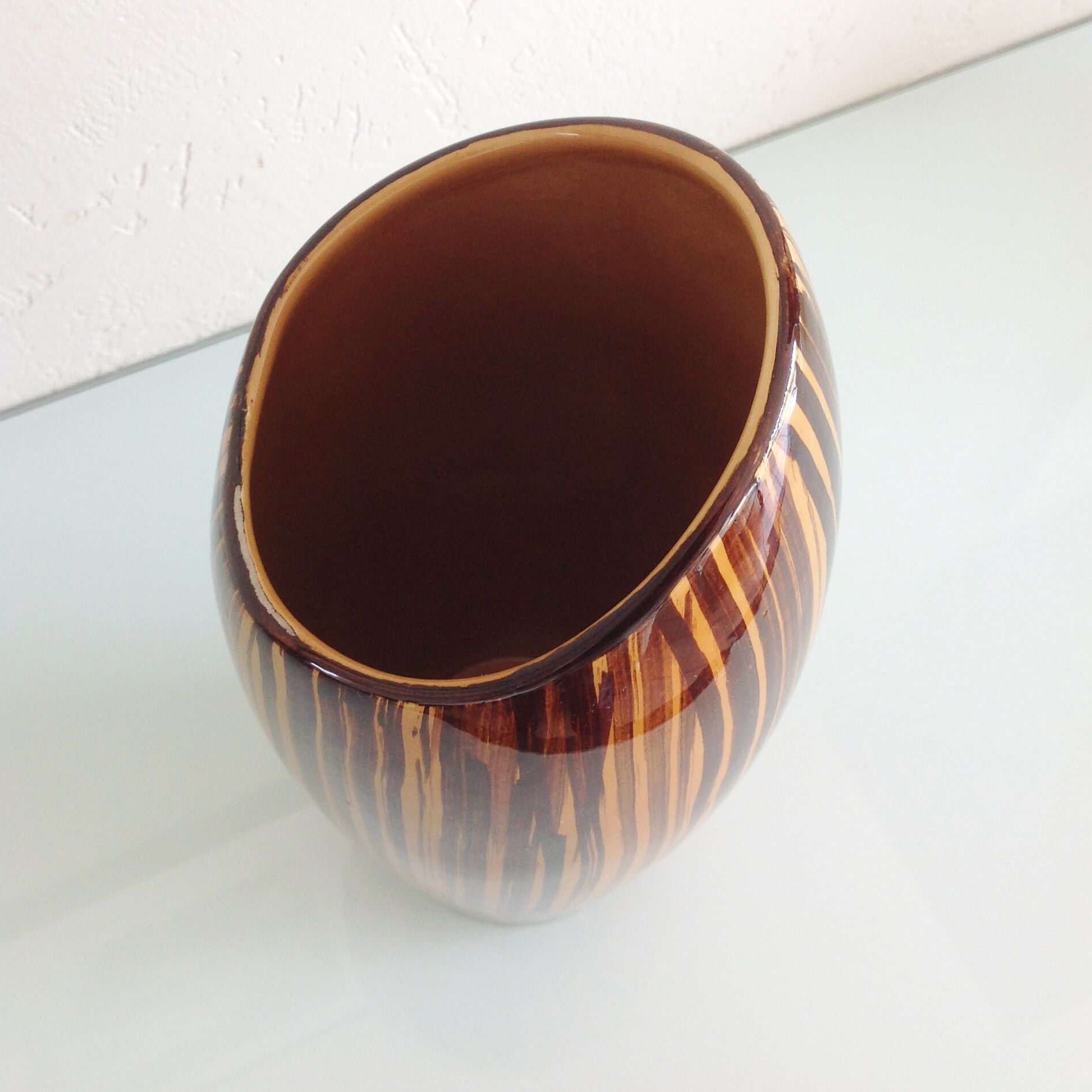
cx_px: 547
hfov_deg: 40.0
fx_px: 1499
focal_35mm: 42
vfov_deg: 39.6
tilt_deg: -56.8
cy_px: 374
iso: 64
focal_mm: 4.28
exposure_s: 1/40
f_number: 2.4
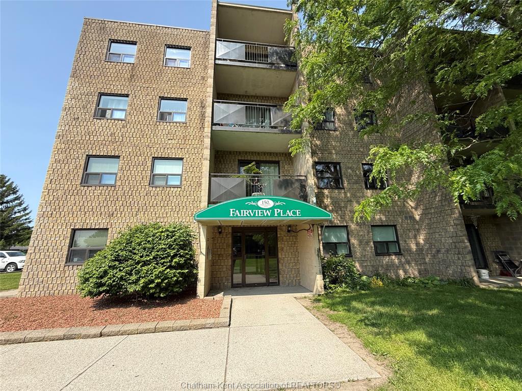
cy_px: 196
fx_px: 211
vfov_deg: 85.7
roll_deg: +2.2
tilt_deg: +15.2
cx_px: 261
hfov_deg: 102.1
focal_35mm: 14
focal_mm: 2.22
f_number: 2.2
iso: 50
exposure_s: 1/970
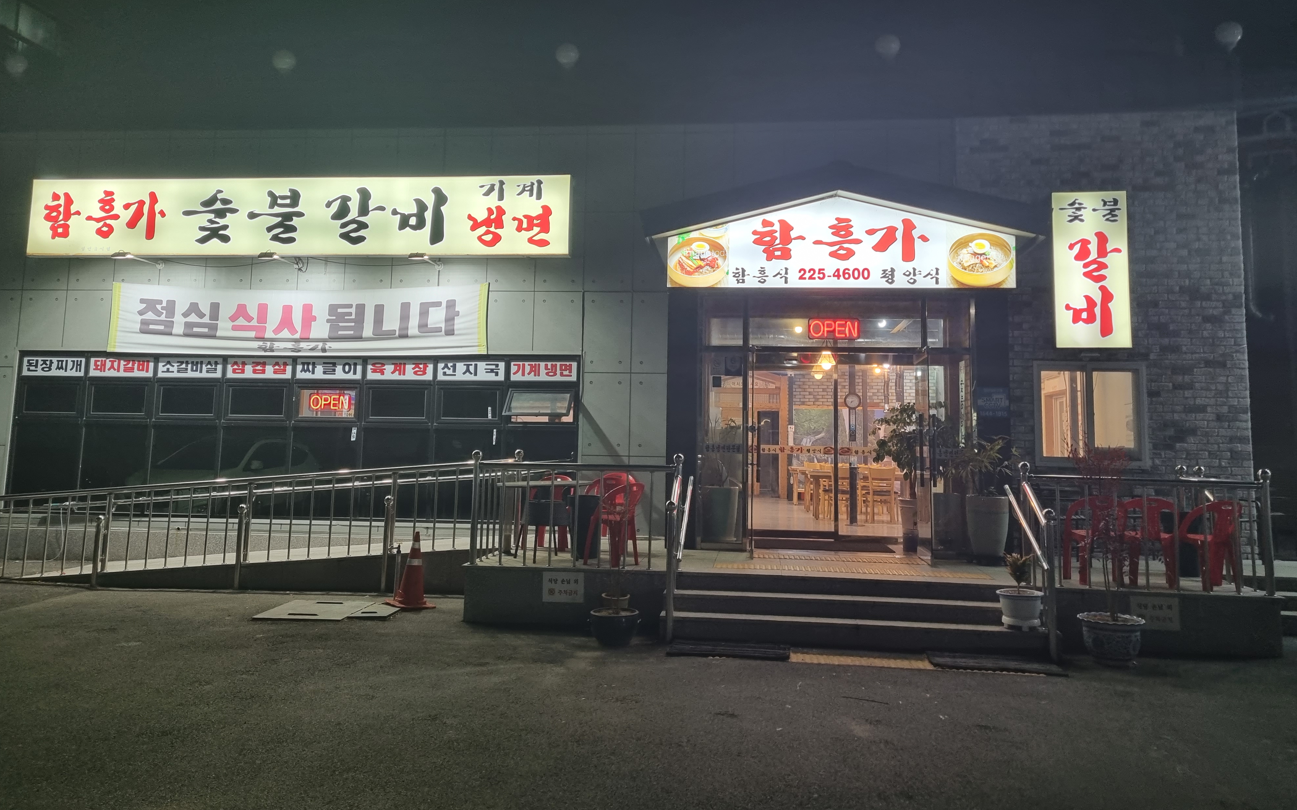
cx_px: 639
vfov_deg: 44.4
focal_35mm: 28
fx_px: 990
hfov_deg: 66.5
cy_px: 340
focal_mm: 5.4
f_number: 1.8
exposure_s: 1/60
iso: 160
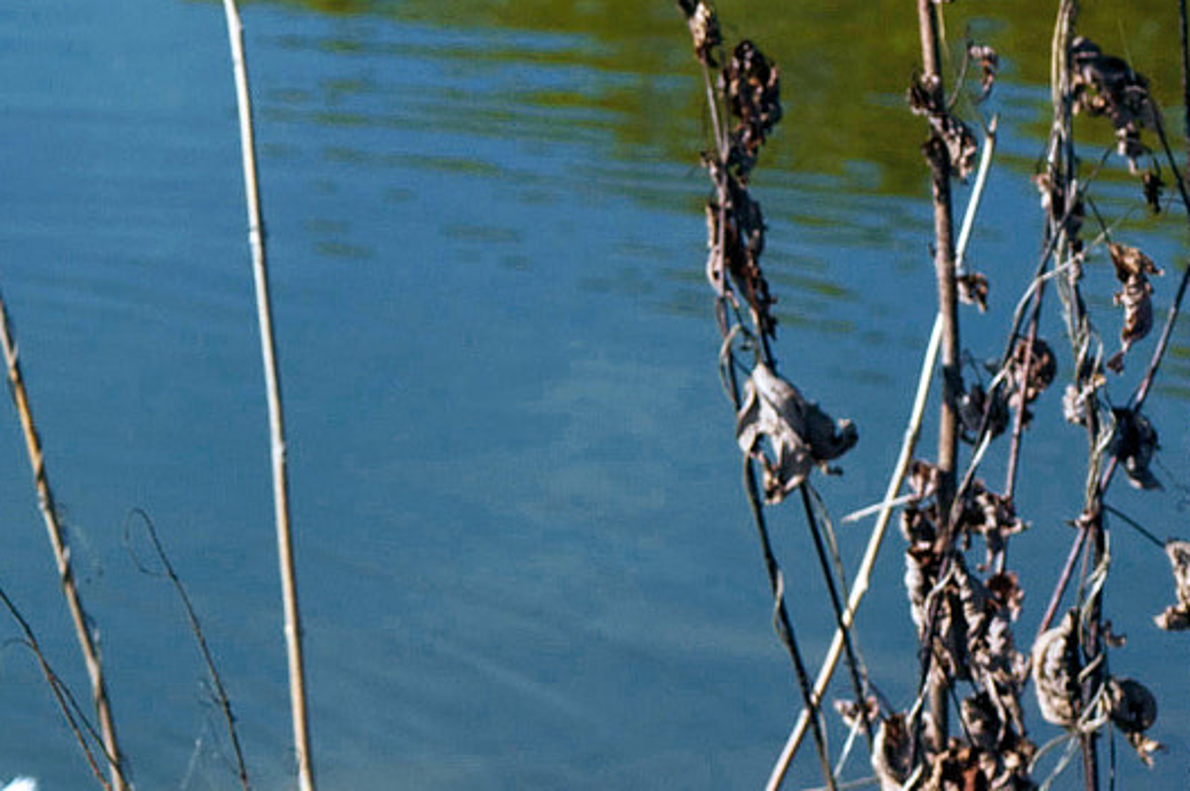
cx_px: -385
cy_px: 979
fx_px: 10799
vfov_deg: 4.2
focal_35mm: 327
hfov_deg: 6.3
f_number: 11
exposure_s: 1/350
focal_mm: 72
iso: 200
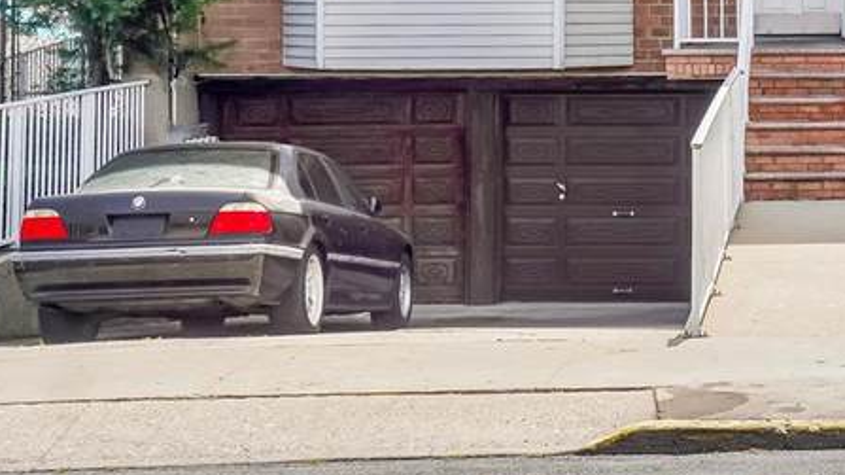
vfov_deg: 11.1
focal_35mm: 104
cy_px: -309
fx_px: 2318
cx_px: 915
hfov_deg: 19.8
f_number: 8
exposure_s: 1/160
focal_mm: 23
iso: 100
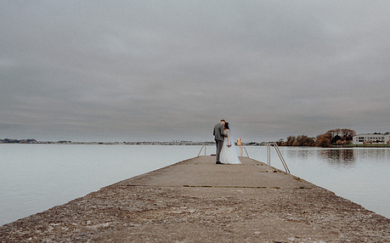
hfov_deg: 61.0
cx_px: 224
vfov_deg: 40.5
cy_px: 109
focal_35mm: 31
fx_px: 329
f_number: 3.5
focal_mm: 24
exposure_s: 1/200
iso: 320
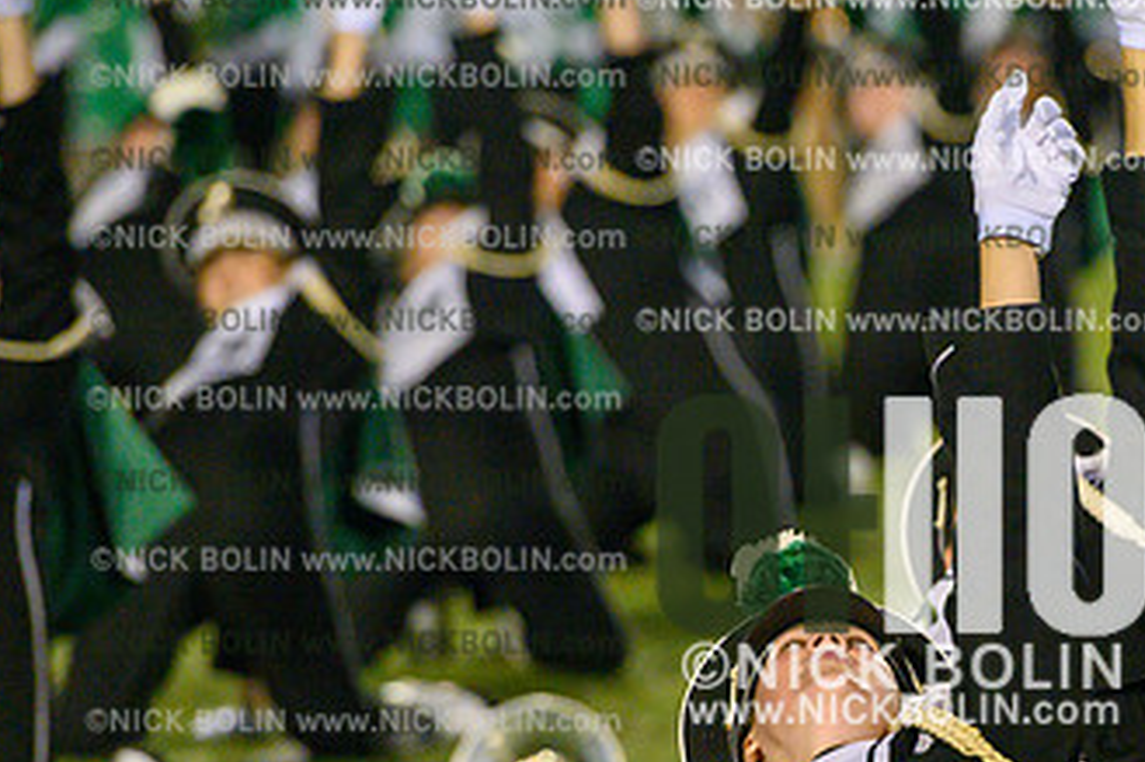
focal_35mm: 353
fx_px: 11221
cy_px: 562
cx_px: 901
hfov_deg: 5.8
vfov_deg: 3.9
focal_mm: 200
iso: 10000
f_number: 4
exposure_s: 1/1600
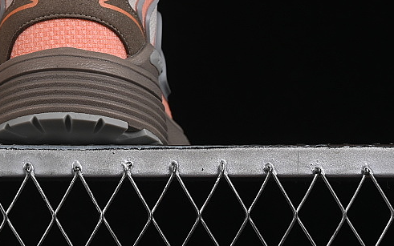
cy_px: -34
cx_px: -14
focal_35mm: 168
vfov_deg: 7.8
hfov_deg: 12.3
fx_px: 1804
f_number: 8
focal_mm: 50
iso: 160
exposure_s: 1/80
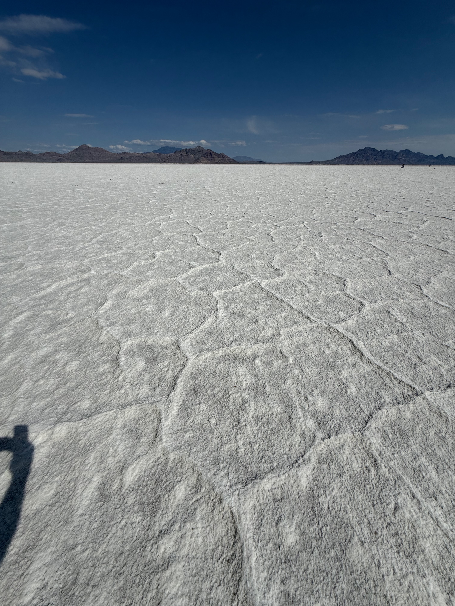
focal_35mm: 14
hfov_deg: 85.7
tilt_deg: -28.1
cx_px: 228
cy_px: 303
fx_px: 245
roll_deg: -0.8
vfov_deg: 102.1
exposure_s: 1/14706
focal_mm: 2.22
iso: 40
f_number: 2.2
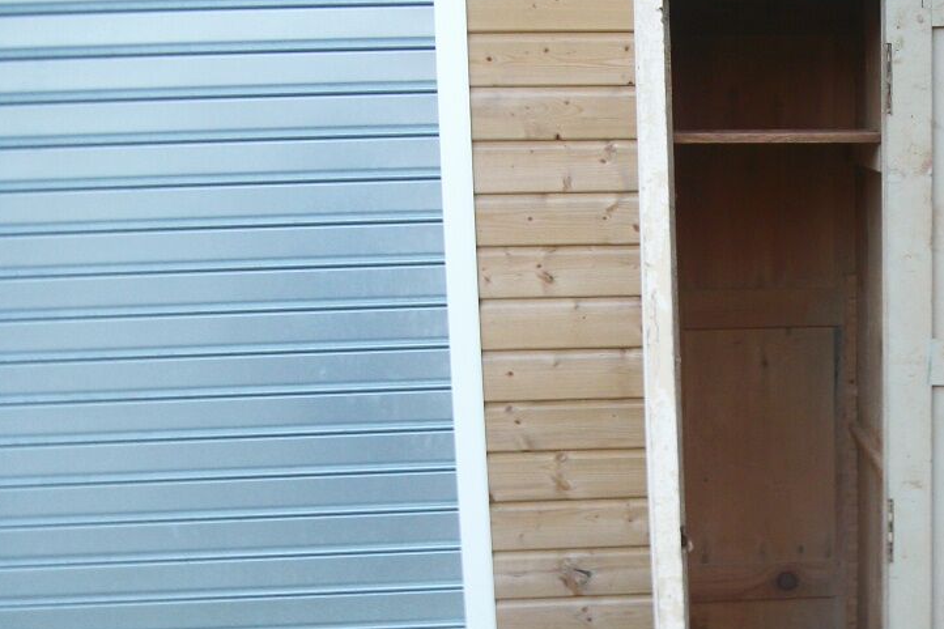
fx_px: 1547
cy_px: 532
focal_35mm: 59
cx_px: 807
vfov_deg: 22.6
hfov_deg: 32.6
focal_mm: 5.7
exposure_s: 1/30
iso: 80
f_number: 2.9
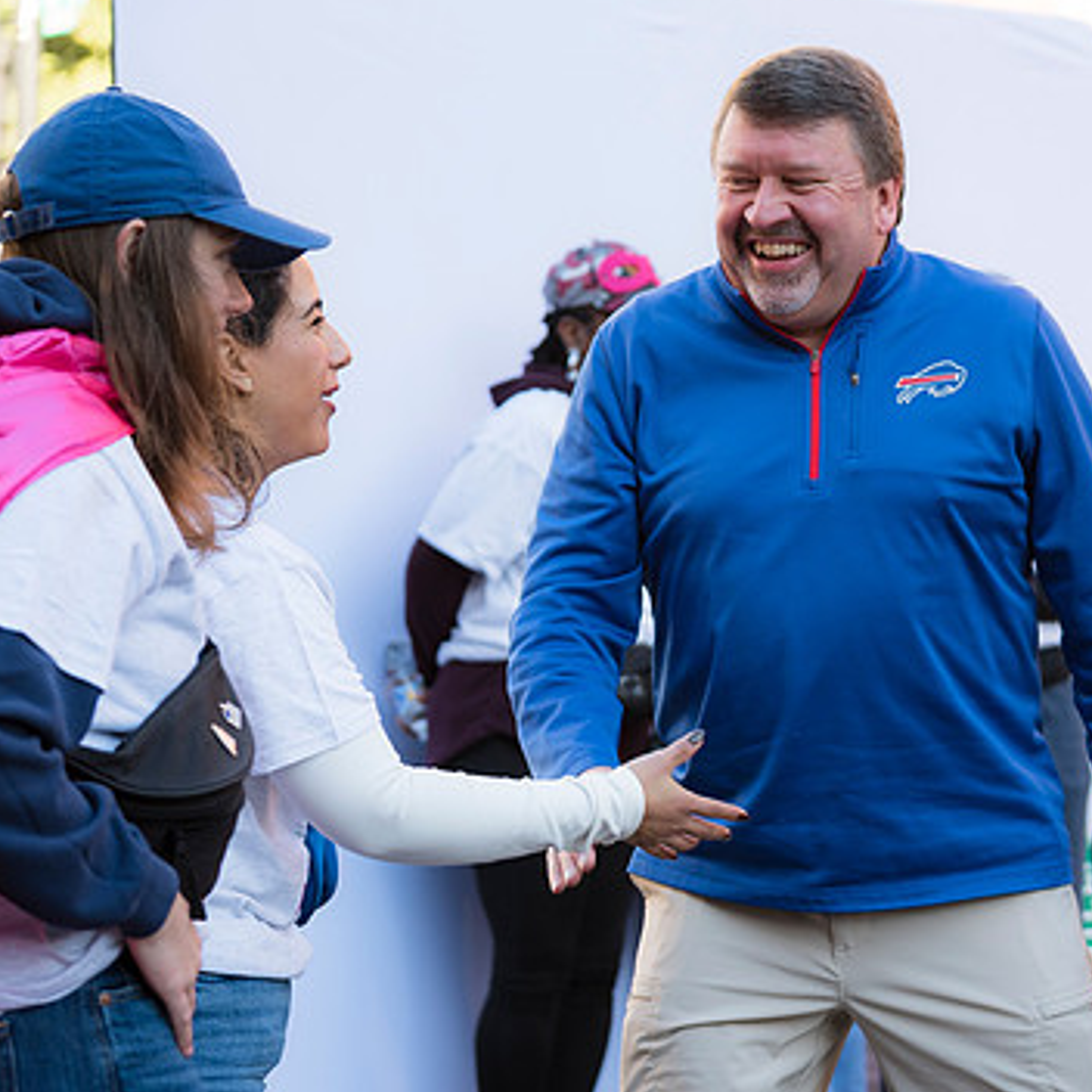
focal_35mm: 98
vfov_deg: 17.7
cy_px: 526
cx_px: 741
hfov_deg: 17.7
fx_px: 3498
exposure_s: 1/200
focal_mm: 70
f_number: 4
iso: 180
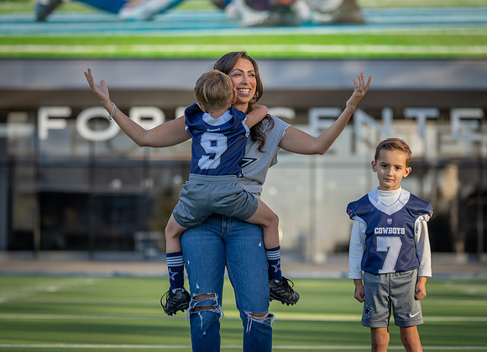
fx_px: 1904
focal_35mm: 137
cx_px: 237
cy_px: 161
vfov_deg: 10.6
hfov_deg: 14.6
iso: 100
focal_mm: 115
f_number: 2.8
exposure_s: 1/500
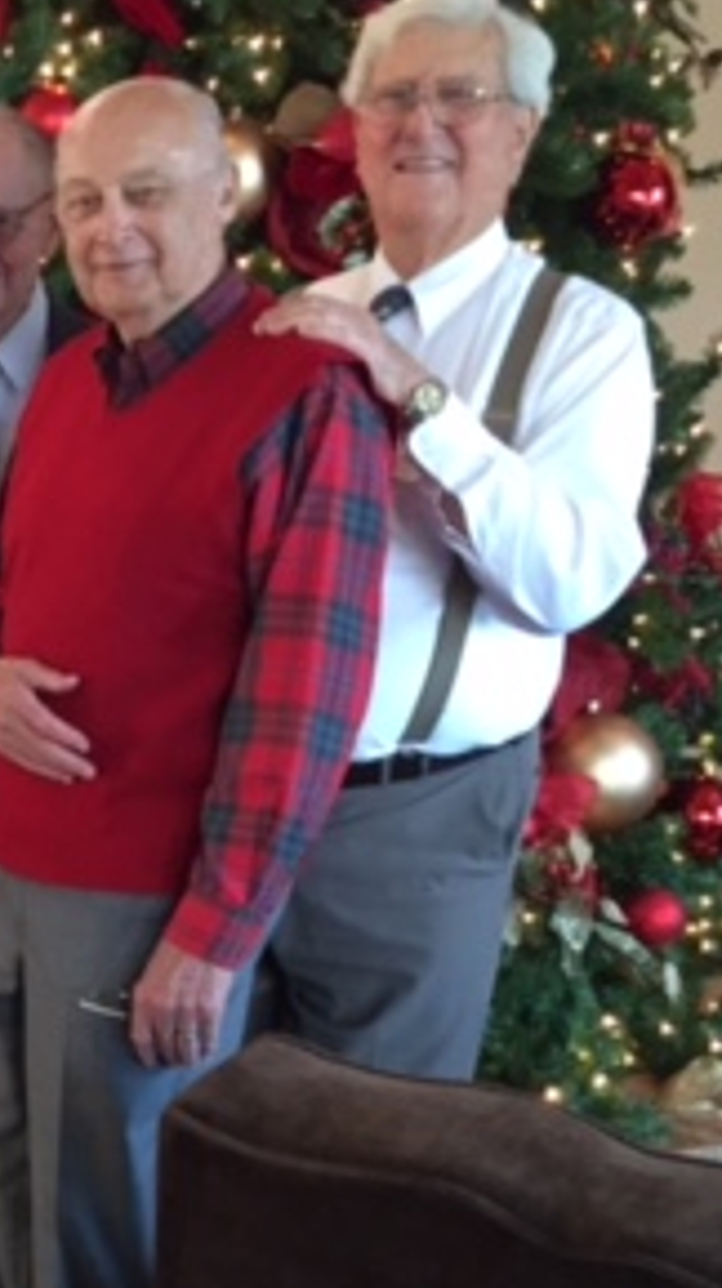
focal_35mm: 70
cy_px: 856
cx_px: -414
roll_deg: -5.4
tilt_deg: -11.6
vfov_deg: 30.0
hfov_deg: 15.6
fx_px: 2389
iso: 125
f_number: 2.2
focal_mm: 4.15
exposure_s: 1/30
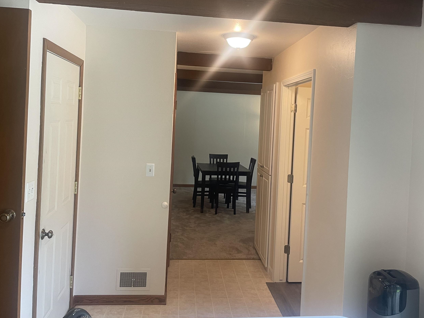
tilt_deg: -1.6
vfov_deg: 44.0
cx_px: 229
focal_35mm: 32
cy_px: 135
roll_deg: -2.9
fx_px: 392
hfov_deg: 56.7
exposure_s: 1/60
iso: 100
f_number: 1.6
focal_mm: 4.2
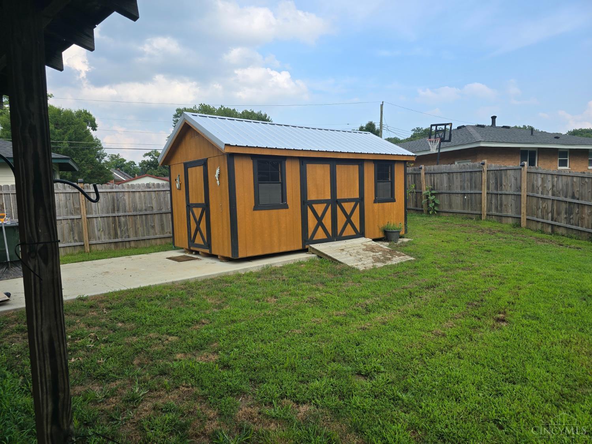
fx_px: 393
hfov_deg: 73.9
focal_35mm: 23
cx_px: 296
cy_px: 222
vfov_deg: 58.9
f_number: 1.7
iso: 12
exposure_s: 1/353
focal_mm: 6.3
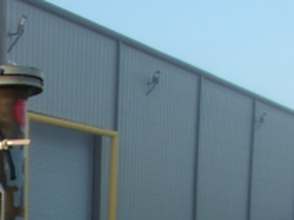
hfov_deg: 17.9
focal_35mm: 99
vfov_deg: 13.9
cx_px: -138
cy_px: 336
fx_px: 840
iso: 80
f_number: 3
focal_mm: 4.9
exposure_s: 1/320
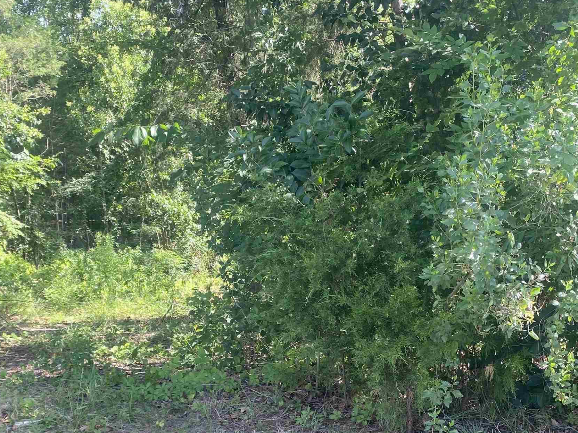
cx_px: 212
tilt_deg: -7.7
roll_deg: +4.6
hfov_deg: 39.4
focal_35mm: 48
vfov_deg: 30.0
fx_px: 801
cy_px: 292
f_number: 1.8
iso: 32
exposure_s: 1/217
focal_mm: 4.25
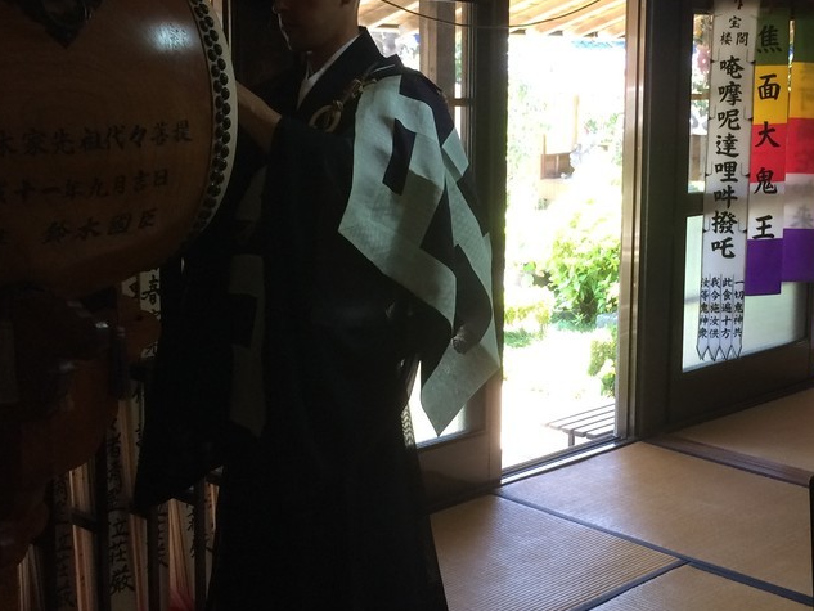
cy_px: 239
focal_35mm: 55
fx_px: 1294
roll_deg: -1.7
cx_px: 590
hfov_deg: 34.3
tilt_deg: -6.8
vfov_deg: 26.5
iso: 40
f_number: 2.2
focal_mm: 4.15
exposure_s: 1/30
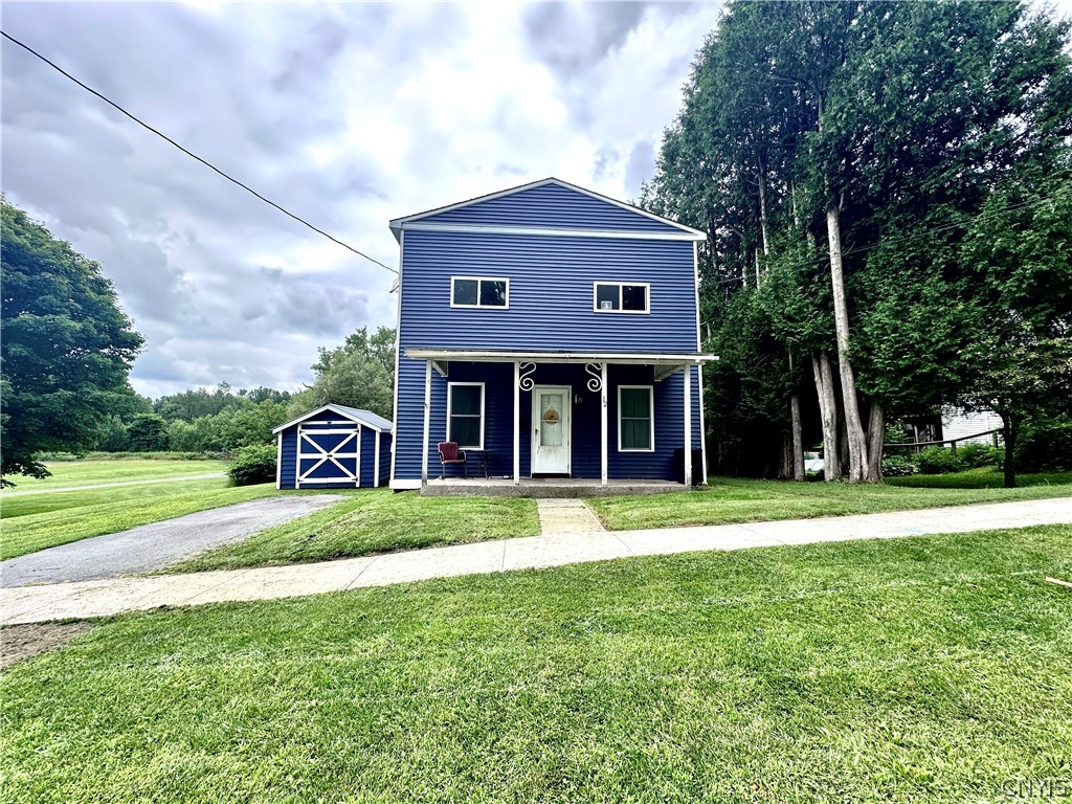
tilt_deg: +5.1
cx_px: 536
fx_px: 434
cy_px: 402
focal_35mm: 14
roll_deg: +0.0
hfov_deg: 102.1
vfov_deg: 85.7
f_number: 2.2
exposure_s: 1/520
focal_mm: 2.22
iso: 40
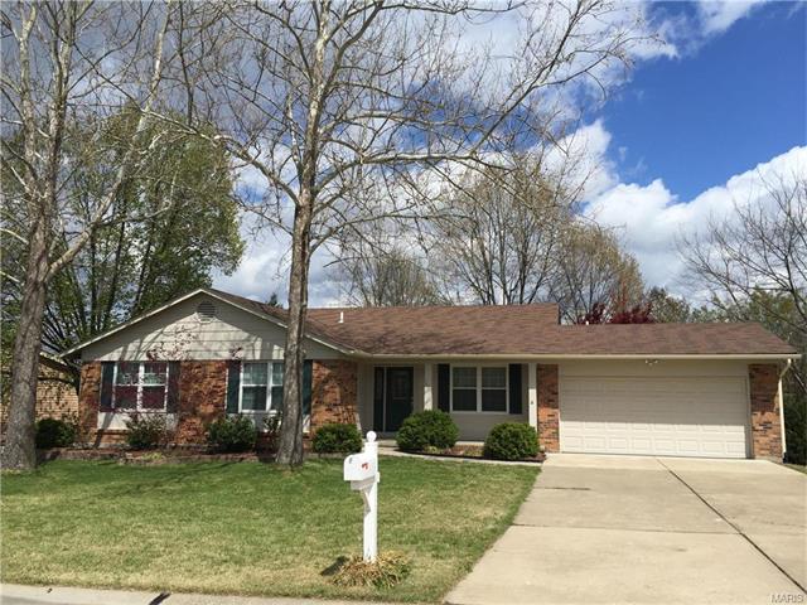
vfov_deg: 48.2
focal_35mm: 29
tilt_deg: +7.5
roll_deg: -0.4
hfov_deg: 61.7
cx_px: 404
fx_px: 676
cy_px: 302
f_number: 2.2
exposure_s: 1/3300
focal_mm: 4.15
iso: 32
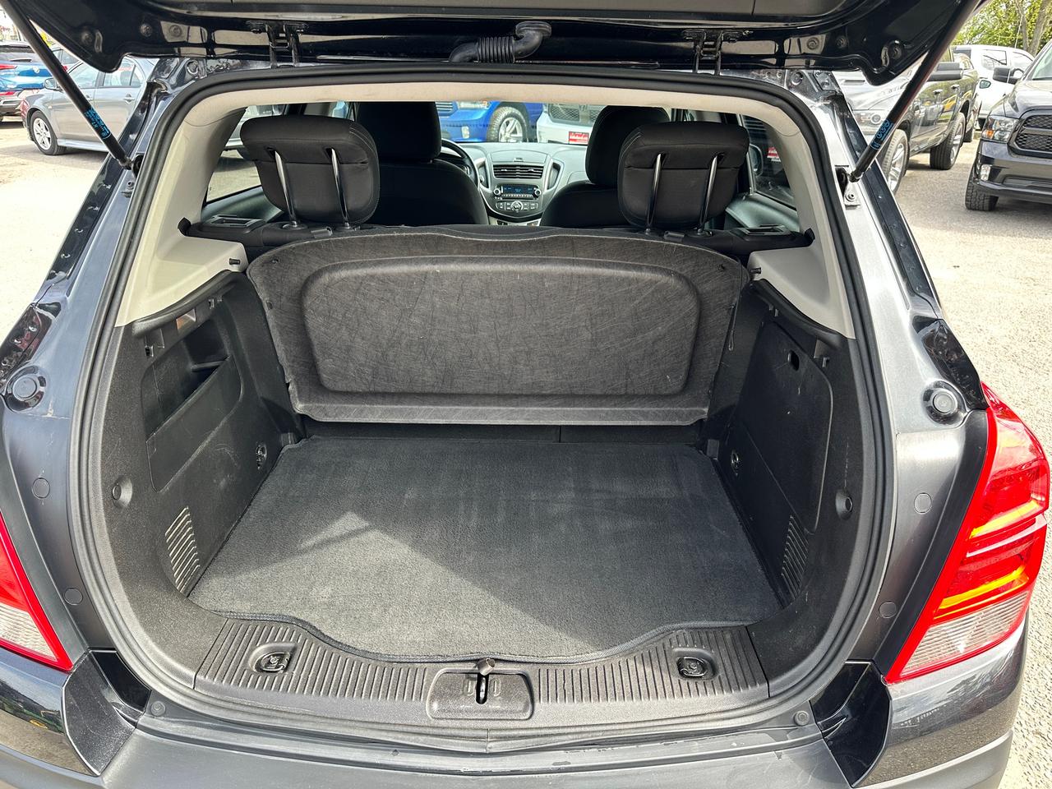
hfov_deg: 71.6
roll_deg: -1.5
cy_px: 394
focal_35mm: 24
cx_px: 526
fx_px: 729
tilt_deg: -25.3
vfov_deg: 56.8
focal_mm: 6.86
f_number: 1.78
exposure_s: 1/206
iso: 80
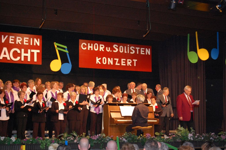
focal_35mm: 82
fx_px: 517
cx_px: 113
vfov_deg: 16.5
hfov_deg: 24.6
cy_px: 75
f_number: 5.6
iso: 1600
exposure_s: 1/60
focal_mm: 55
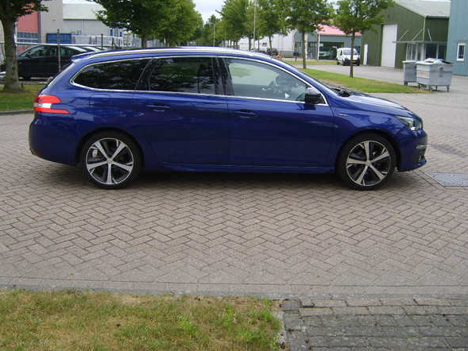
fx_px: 514
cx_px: 234
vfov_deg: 37.7
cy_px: 161
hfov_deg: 49.0
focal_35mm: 38
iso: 50
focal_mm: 5.8
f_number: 2.8
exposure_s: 1/350
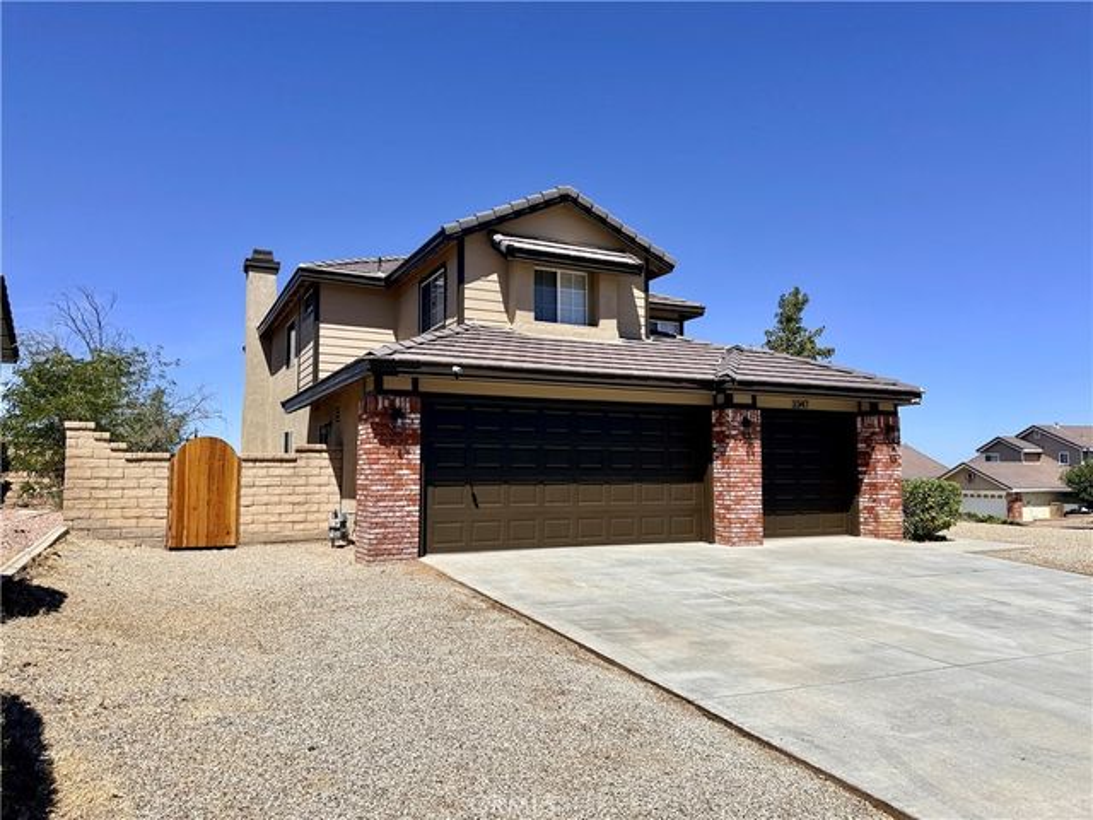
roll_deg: +0.5
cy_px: 410
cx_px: 546
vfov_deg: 56.8
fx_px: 758
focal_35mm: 24
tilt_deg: +5.6
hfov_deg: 71.6
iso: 80
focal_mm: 6.76
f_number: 1.78
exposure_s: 1/7353
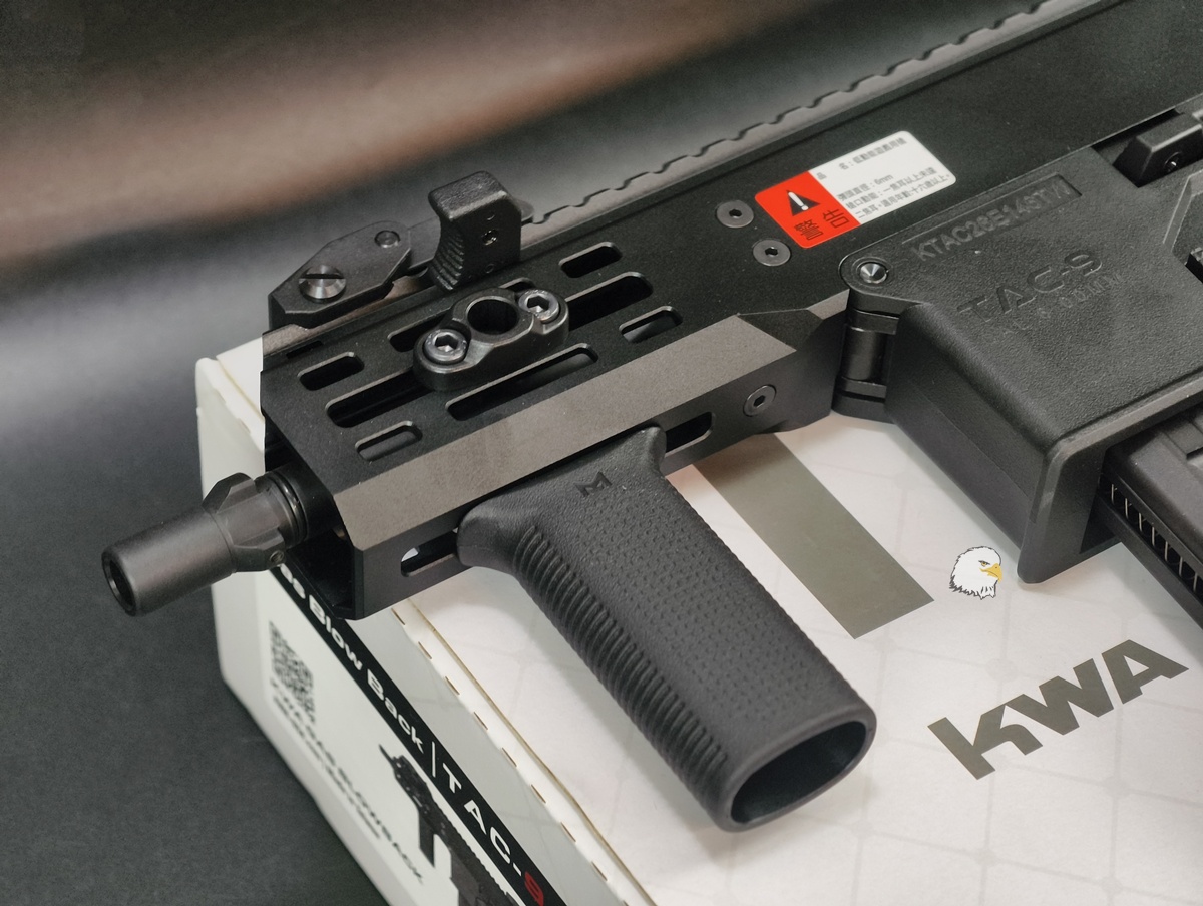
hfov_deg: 23.0
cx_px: 602
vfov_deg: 17.4
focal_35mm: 85
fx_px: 2959
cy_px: 453
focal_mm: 22.48
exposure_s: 1/17.1
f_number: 2.67
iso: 733
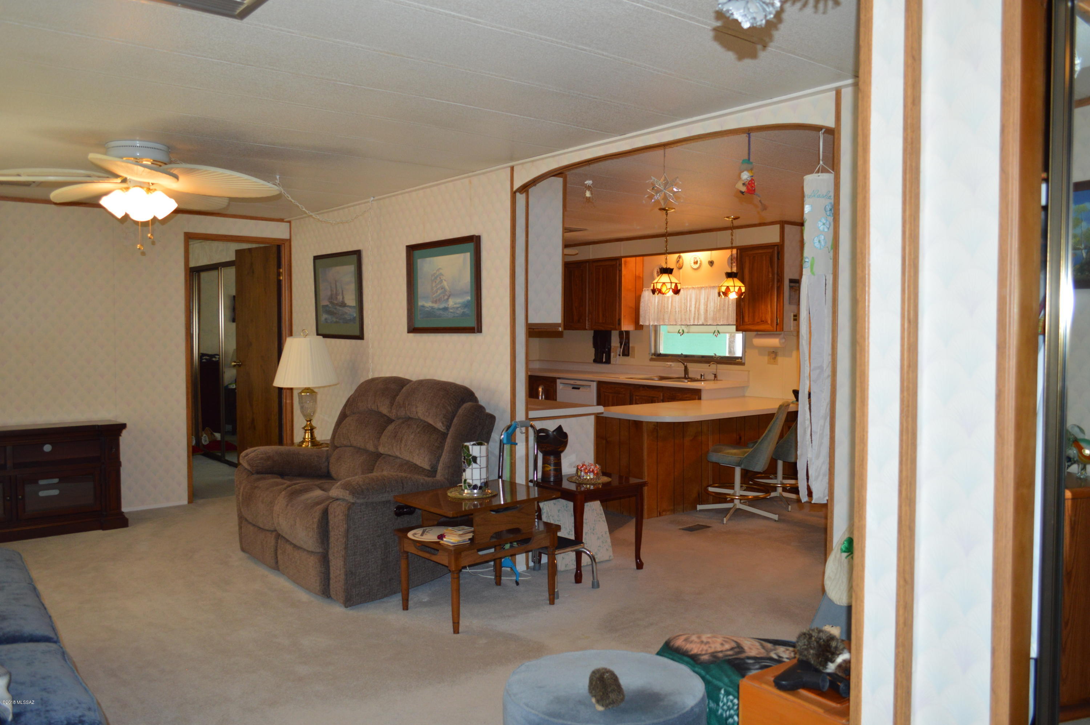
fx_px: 817
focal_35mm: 27
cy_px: 362
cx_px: 545
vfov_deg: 47.8
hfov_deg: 67.4
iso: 400
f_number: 3.5
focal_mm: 18
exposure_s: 1/60
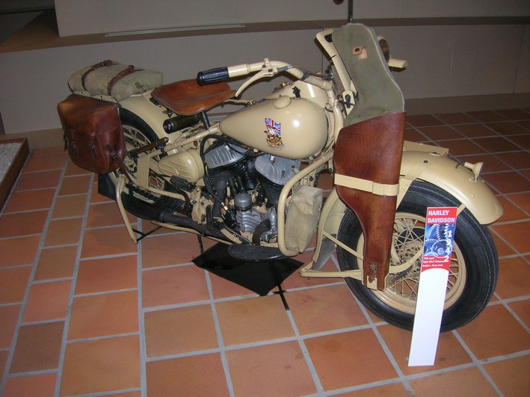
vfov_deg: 41.8
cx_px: 265
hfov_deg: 54.0
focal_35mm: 34
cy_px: 198
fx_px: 520
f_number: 2.9
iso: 122
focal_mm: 5.7
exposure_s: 1/60.1
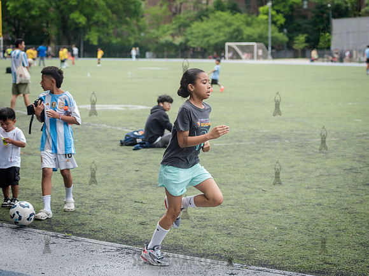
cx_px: 149
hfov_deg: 20.4
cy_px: 137
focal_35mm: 96
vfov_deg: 15.4
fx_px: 1023
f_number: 4
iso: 400
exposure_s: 1/1000
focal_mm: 80
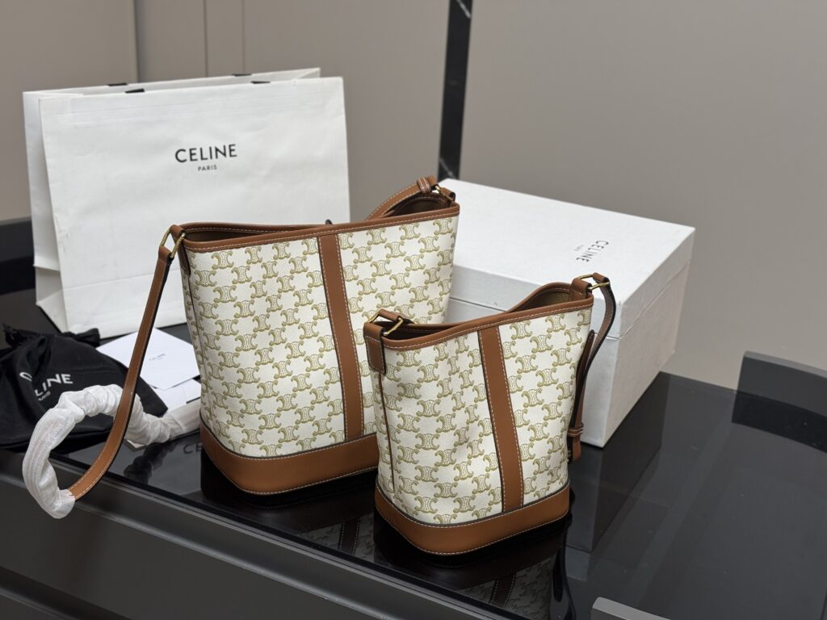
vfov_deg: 30.3
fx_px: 1147
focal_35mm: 48
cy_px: 310
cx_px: 414
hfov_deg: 39.7
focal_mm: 6.76
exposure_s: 1/112
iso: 100
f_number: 1.78
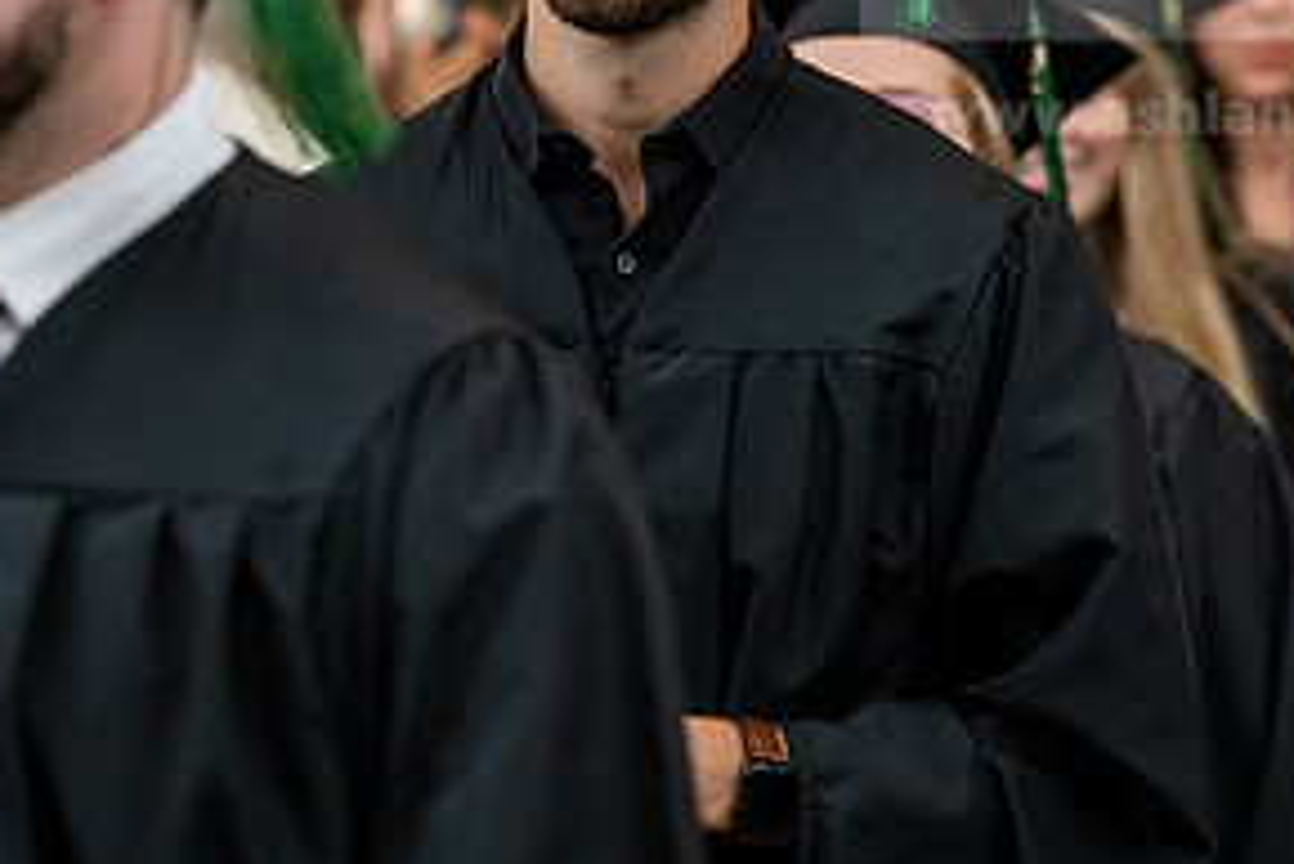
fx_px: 7372
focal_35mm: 205
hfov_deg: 10.0
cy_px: 208
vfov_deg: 6.7
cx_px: 725
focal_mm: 102
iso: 1250
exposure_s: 1/200
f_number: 3.2
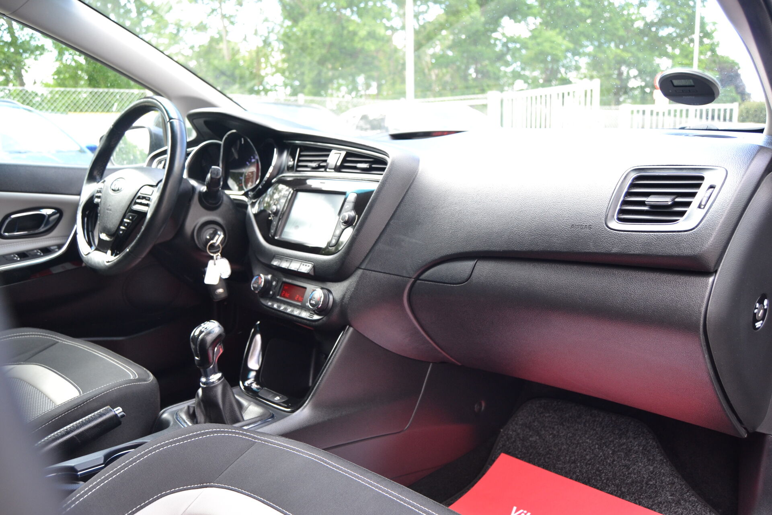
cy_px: 258
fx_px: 579
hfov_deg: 67.4
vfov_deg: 47.9
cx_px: 386
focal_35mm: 27
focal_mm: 18
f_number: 4.5
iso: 400
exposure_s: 1/80
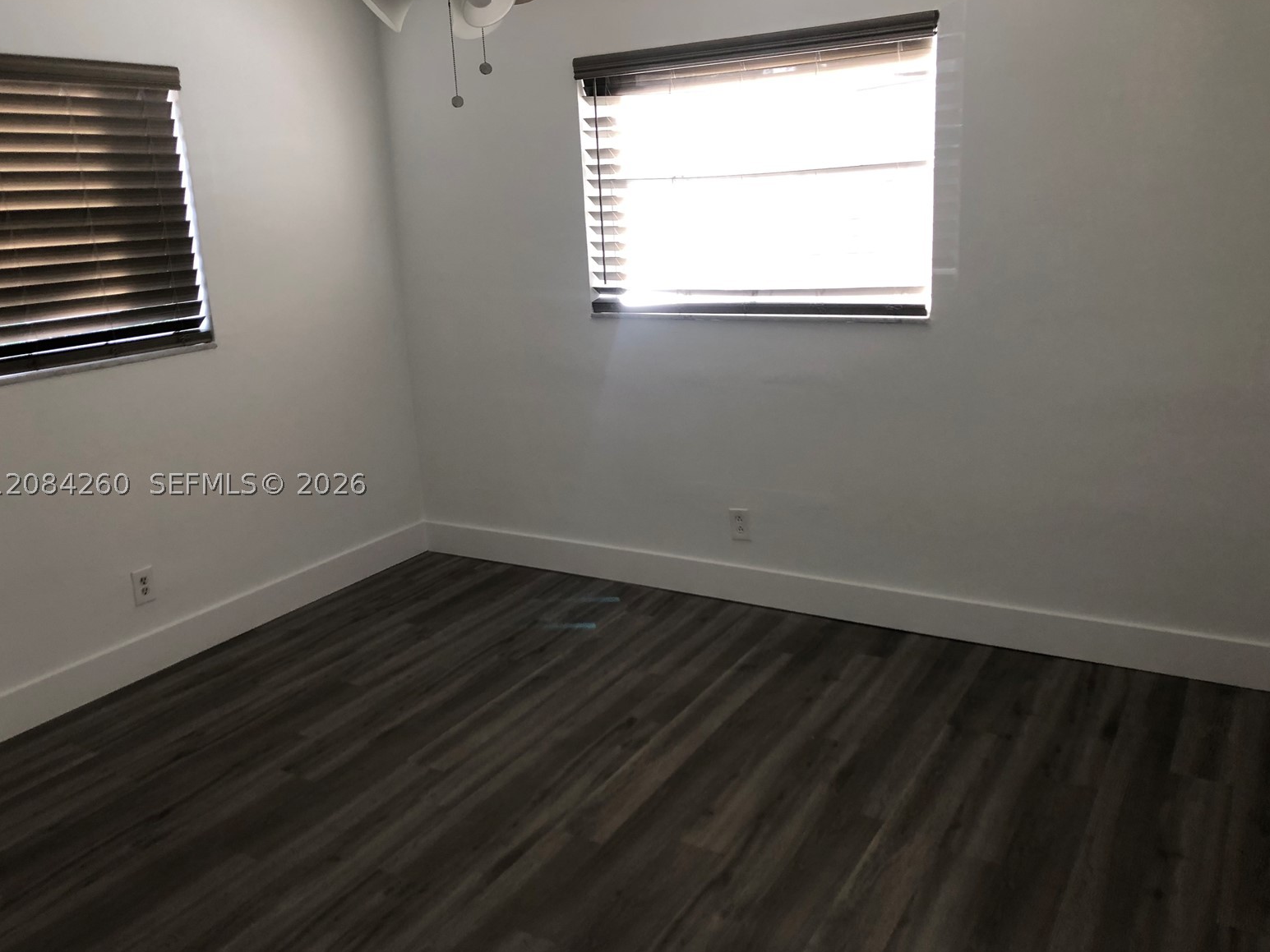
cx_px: 618
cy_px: 484
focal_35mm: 29
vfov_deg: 48.2
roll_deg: +3.1
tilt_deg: -14.8
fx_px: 1064
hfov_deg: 61.6
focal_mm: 3.99
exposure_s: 1/30
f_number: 1.8
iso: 32
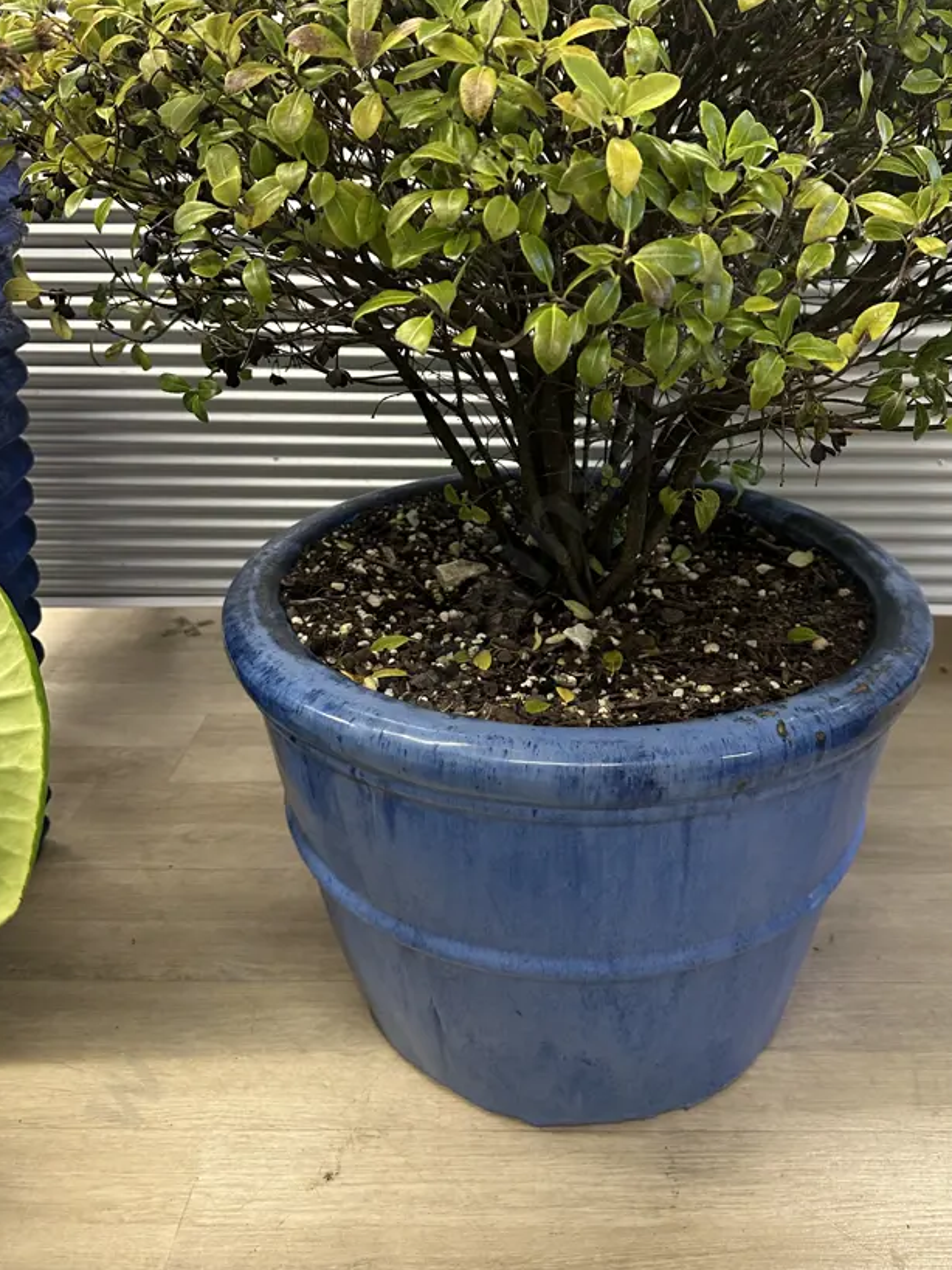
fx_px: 1100
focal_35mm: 30
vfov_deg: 59.4
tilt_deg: -19.8
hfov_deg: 46.5
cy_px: 495
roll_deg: -1.1
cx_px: 577
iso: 320
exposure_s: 1/50
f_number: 1.78
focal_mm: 6.86
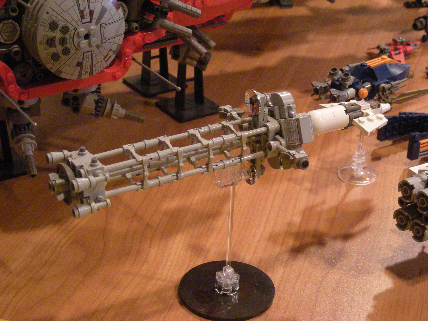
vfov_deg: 19.4
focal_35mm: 76
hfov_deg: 25.7
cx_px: 214
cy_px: 160
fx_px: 940
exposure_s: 1/8
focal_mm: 12.3
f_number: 3.9
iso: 380
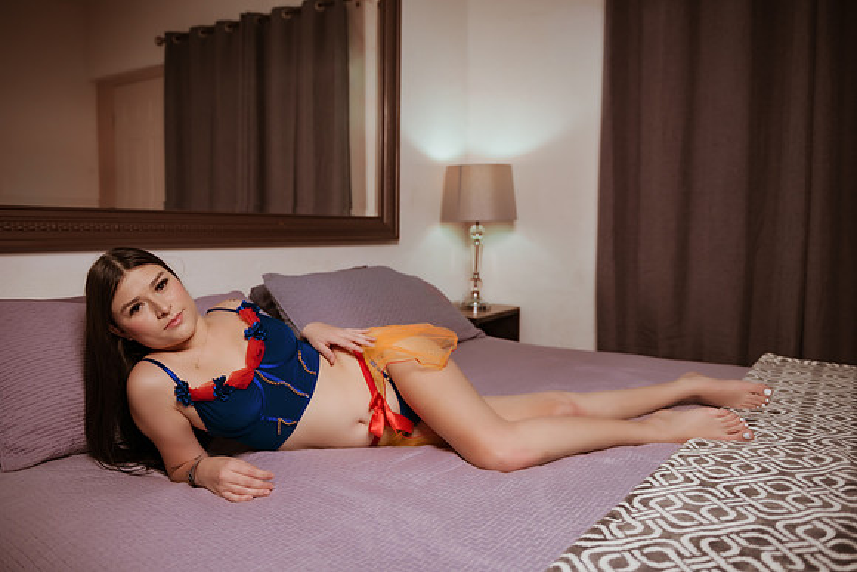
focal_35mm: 29
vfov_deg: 45.0
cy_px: 286
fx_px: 690
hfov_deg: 63.6
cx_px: 428
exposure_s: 1/250
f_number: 2.8
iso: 160
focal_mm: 29
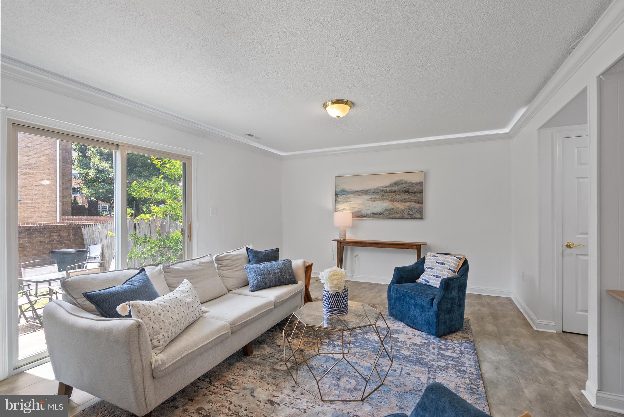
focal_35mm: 16
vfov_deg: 73.8
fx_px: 277
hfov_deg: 96.7
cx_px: 312
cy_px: 208
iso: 800
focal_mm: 16
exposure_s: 1/20
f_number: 8
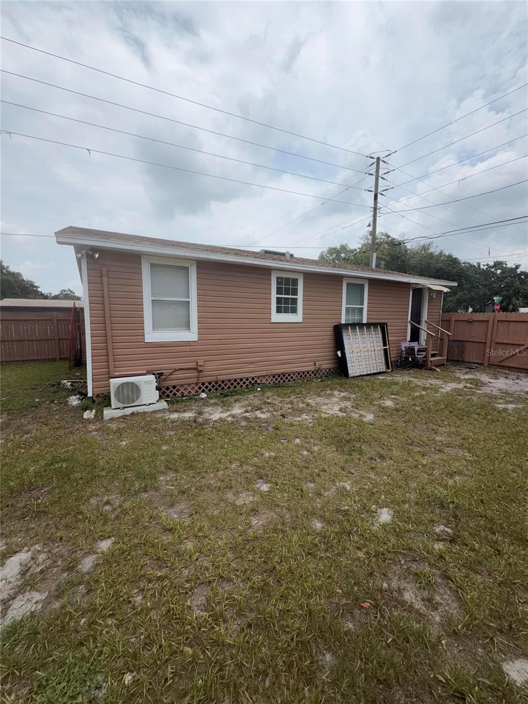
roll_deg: -0.1
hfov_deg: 85.7
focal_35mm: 14
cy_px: 352
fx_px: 285
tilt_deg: -5.1
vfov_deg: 102.1
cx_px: 264
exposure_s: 1/1235
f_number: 2.2
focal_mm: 2.22
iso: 20
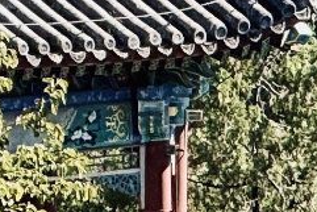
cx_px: -37
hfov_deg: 2.5
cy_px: 11
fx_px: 7286
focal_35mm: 827
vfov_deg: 1.7
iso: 64
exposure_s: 1/767
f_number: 2.8
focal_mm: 15.7
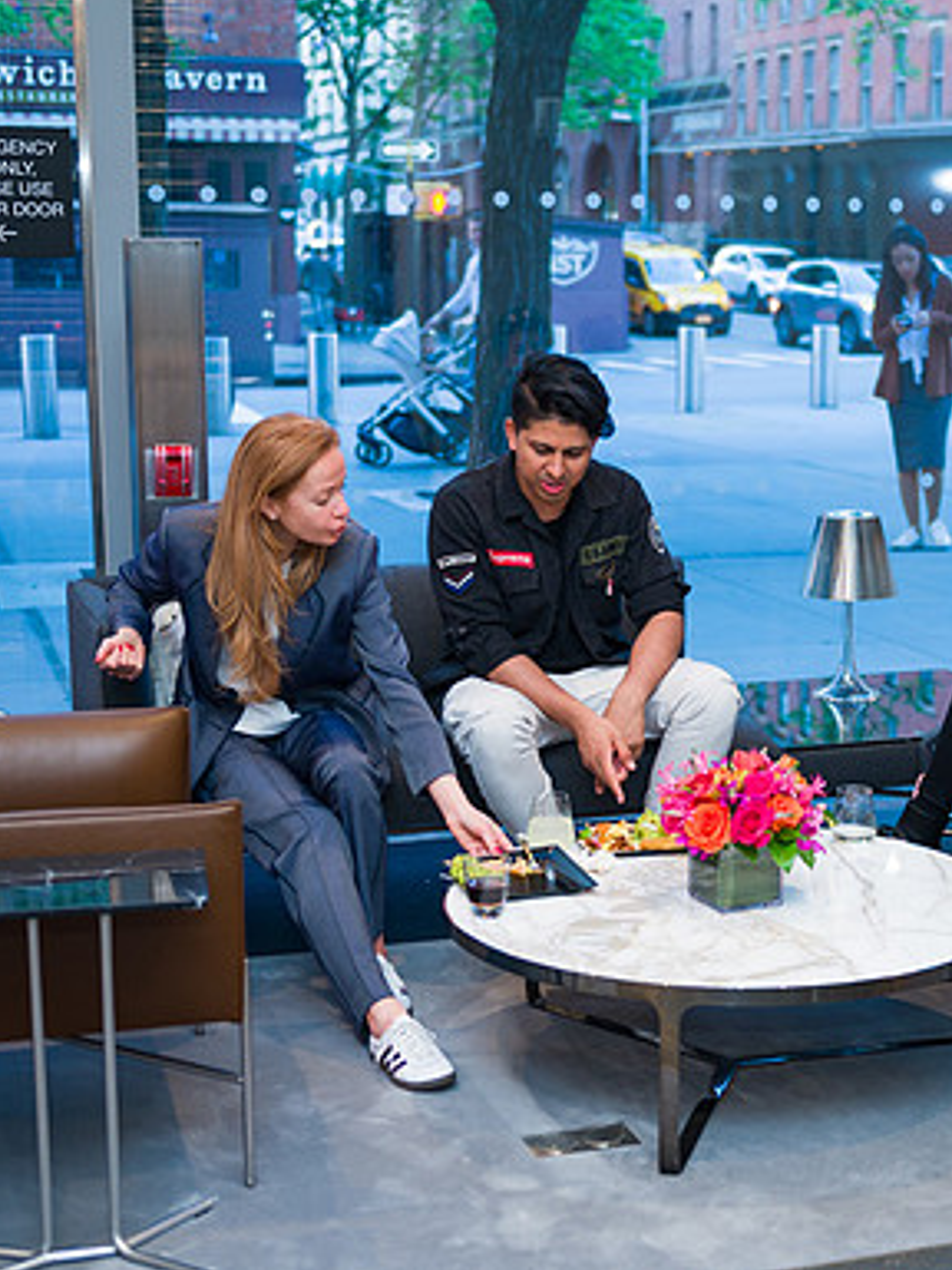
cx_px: 731
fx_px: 2237
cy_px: 635
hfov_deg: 23.7
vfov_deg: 31.7
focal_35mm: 61
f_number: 3.2
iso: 400
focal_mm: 42
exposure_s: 1/200
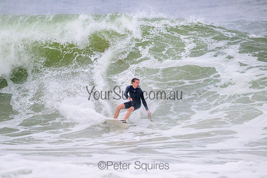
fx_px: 5934
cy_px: 89
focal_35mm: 800
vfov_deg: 1.7
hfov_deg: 2.6
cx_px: 134
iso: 4000
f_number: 11
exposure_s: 1/3200
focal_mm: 800
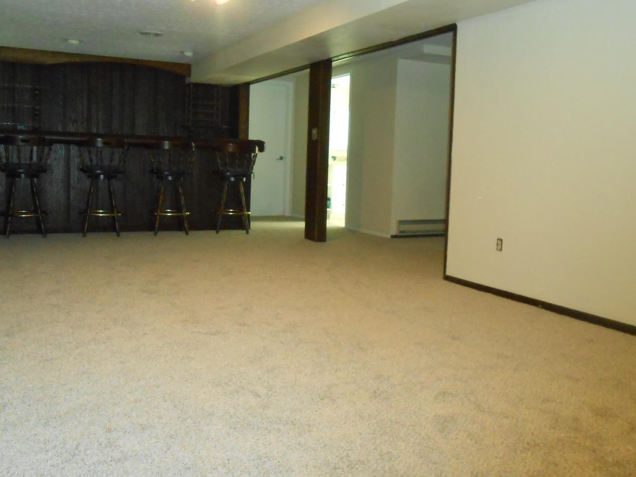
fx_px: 588
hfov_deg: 56.8
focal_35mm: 32
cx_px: 299
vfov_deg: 44.1
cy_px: 213
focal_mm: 4.6
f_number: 3.5
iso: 640
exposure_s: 1/25
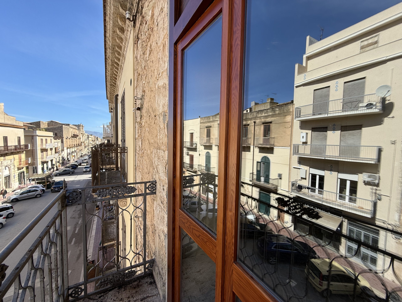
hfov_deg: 102.1
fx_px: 163
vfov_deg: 85.7
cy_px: 151
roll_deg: -1.1
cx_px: 201
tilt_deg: -2.9
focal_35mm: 14
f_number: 2.2
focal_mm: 2.22
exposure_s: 1/901
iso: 50
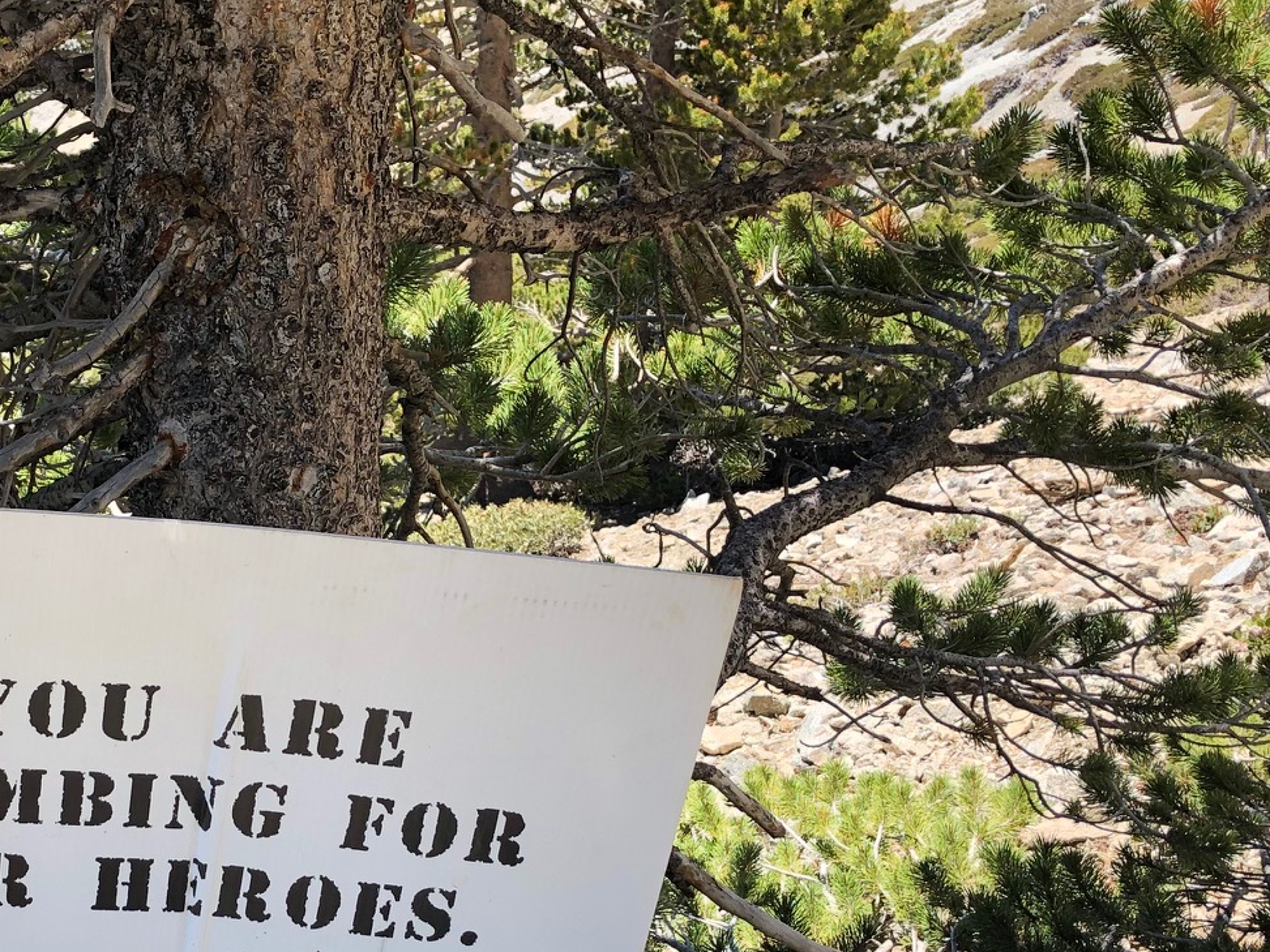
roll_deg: +1.5
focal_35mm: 58
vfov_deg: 24.8
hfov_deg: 32.2
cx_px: 223
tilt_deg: -26.5
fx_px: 2128
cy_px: 762
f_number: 1.8
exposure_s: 1/461
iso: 20
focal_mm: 3.99
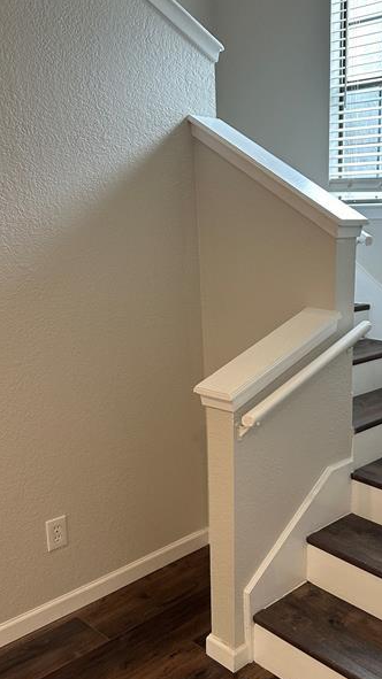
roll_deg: -0.3
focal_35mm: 34
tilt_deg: -9.5
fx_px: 613
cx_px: 292
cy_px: 384
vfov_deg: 57.8
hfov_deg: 33.8
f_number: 1.78
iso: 160
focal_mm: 6.86
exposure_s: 1/120
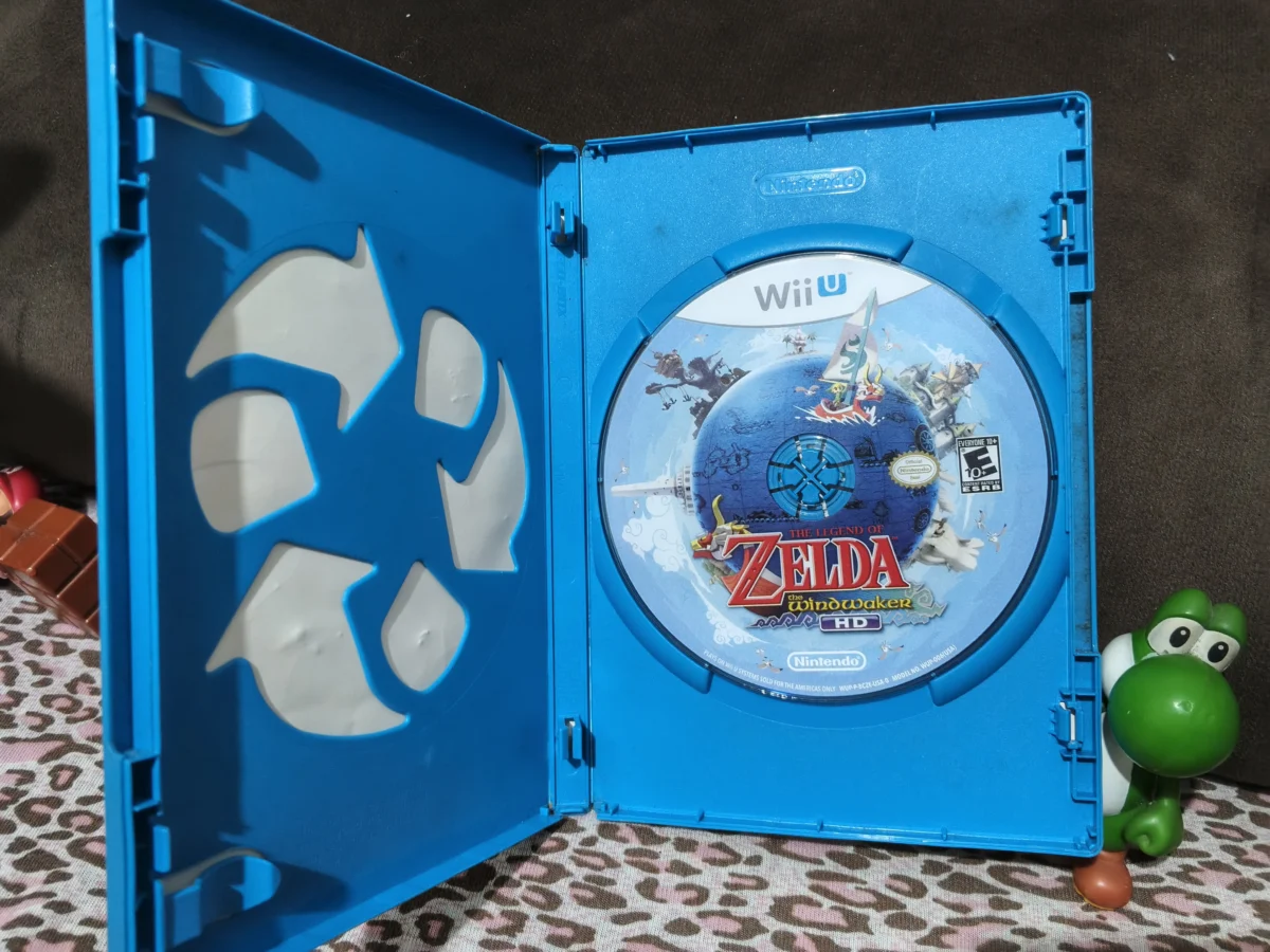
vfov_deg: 58.9
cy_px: 476
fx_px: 844
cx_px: 635
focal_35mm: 23
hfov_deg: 73.9
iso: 1328
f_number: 1.6
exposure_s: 1/30
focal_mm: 4.11
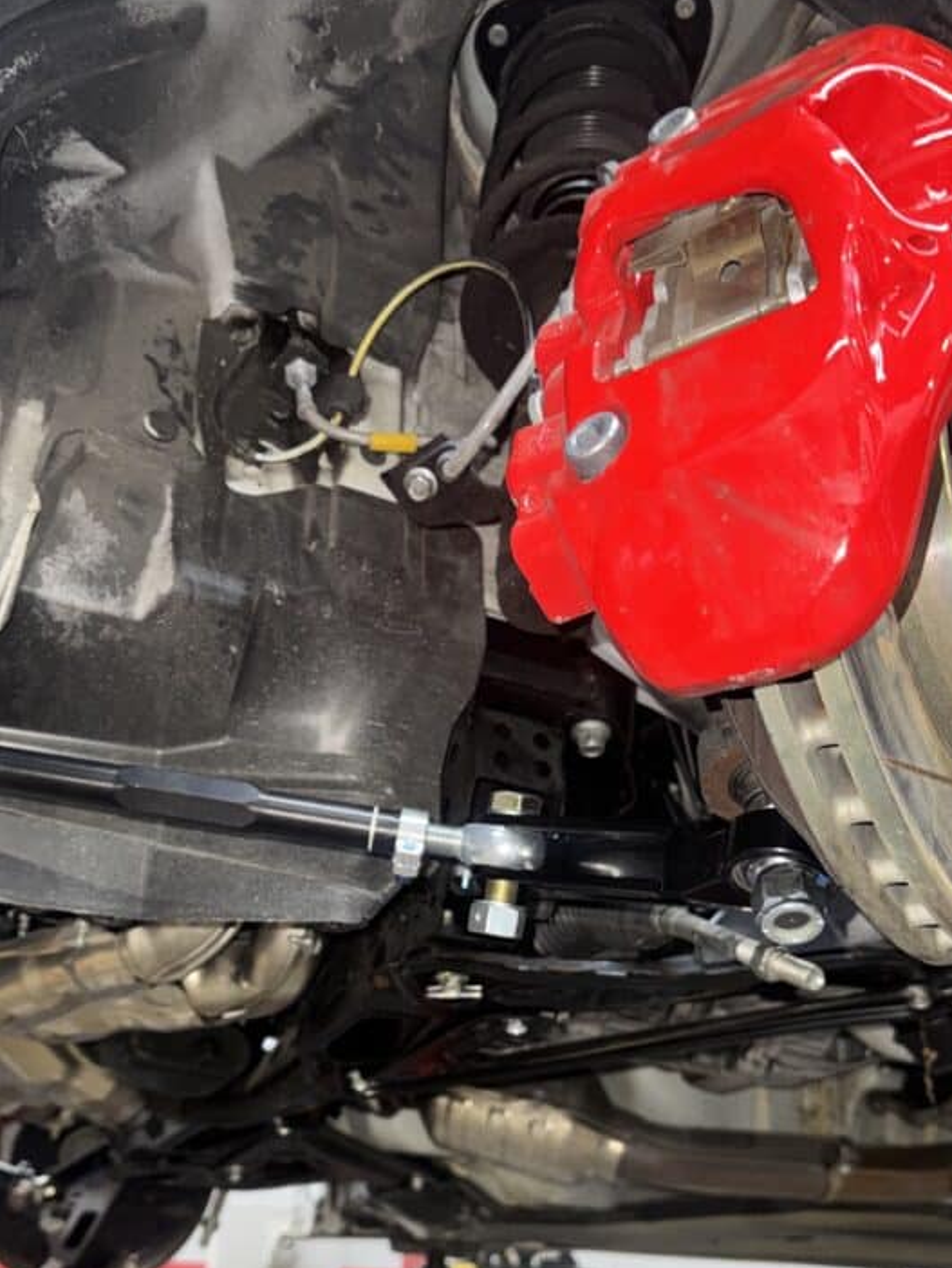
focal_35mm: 35
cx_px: 432
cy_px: 816
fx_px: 1283
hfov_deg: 40.7
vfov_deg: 51.9
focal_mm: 6.76
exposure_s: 1/13
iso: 80
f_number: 1.78
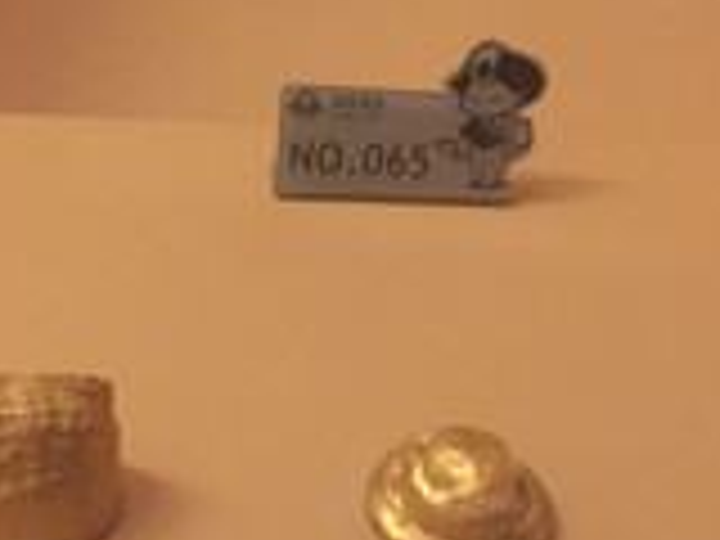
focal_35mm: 87
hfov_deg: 22.3
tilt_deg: -47.2
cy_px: 702
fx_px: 1810
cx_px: 171
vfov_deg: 16.1
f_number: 2.2
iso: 125
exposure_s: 1/4
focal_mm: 4.15
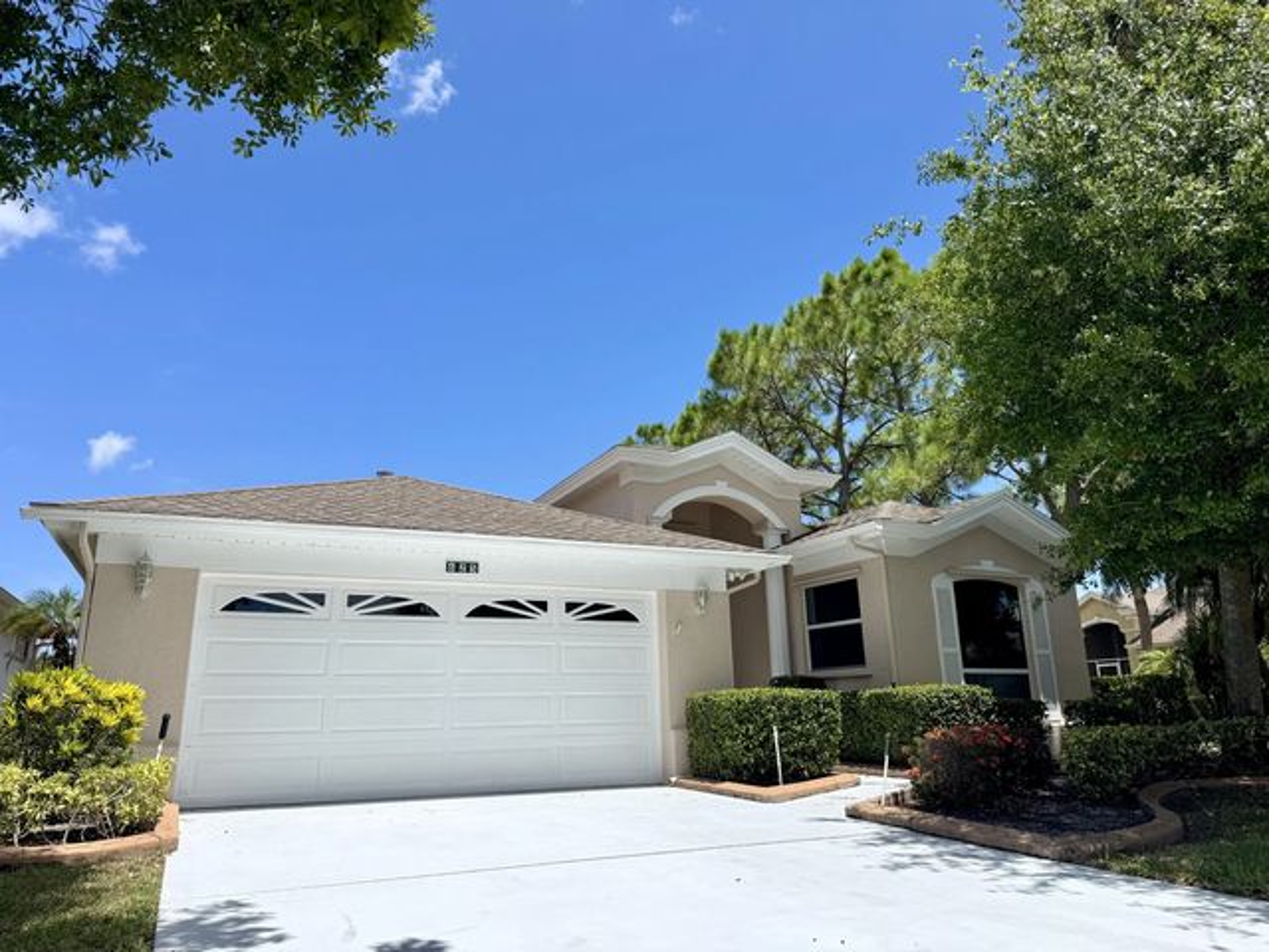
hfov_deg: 71.6
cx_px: 634
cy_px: 476
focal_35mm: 24
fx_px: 880
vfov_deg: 56.8
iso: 80
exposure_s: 1/5348
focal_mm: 6.76
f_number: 1.78
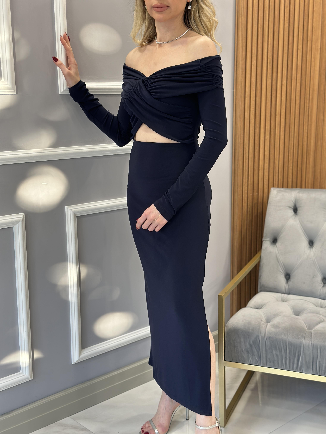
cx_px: 163
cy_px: 217
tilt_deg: -12.3
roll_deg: +0.0
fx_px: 603
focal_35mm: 48
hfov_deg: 30.3
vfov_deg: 39.7
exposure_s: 1/50
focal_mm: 6.86
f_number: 1.78
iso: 125
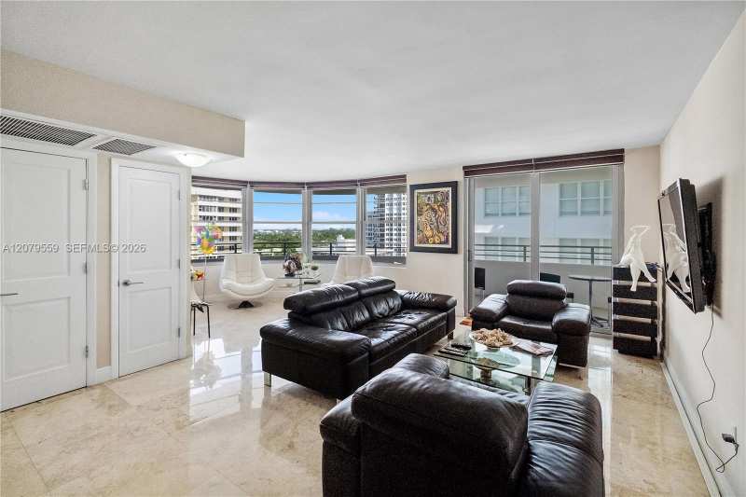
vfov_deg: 77.3
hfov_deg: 100.4
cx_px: 373
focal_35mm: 15
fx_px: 311
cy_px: 248
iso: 2500
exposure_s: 1/1250
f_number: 4
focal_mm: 10
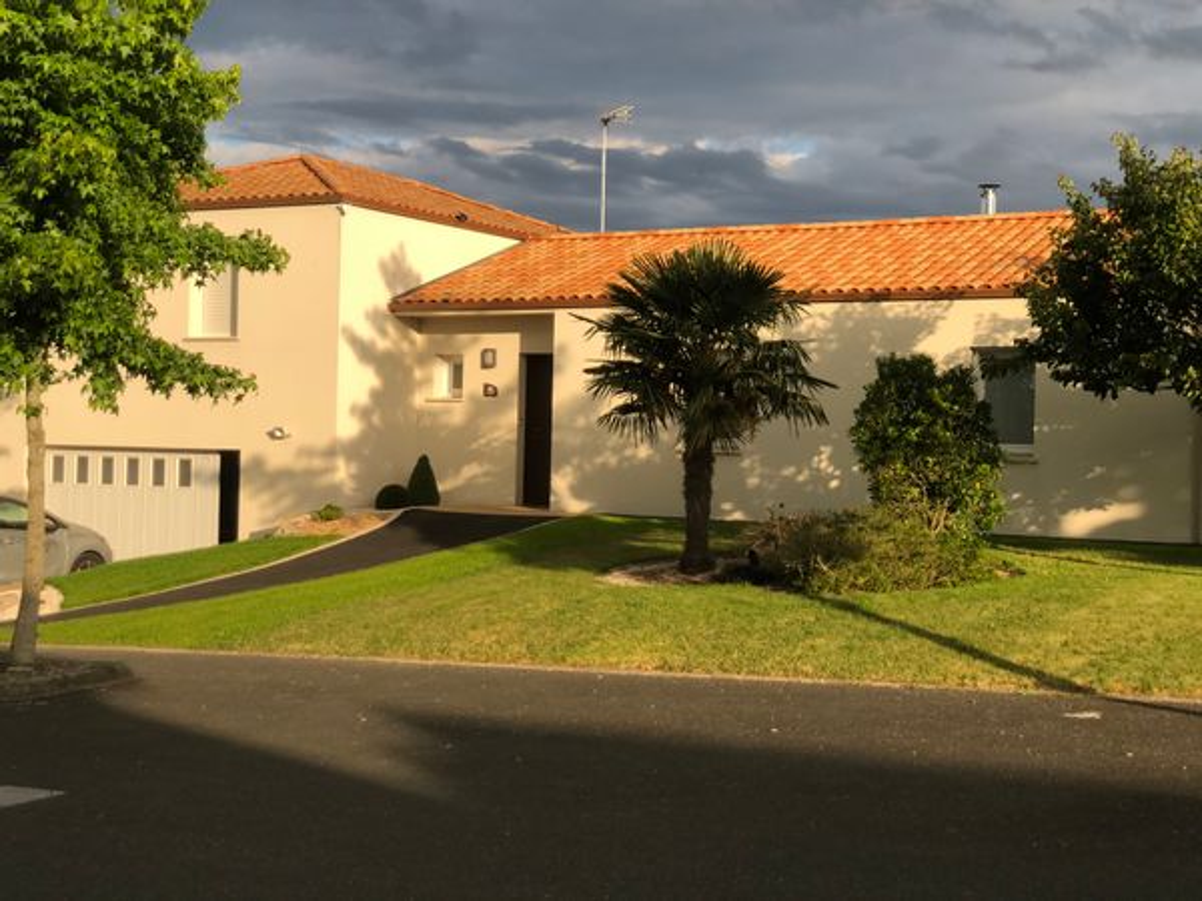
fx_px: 1806
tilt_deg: -0.1
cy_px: 450
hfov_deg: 36.8
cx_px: 601
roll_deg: -1.2
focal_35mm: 52
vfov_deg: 28.0
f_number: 2.4
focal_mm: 6
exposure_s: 1/366
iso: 16
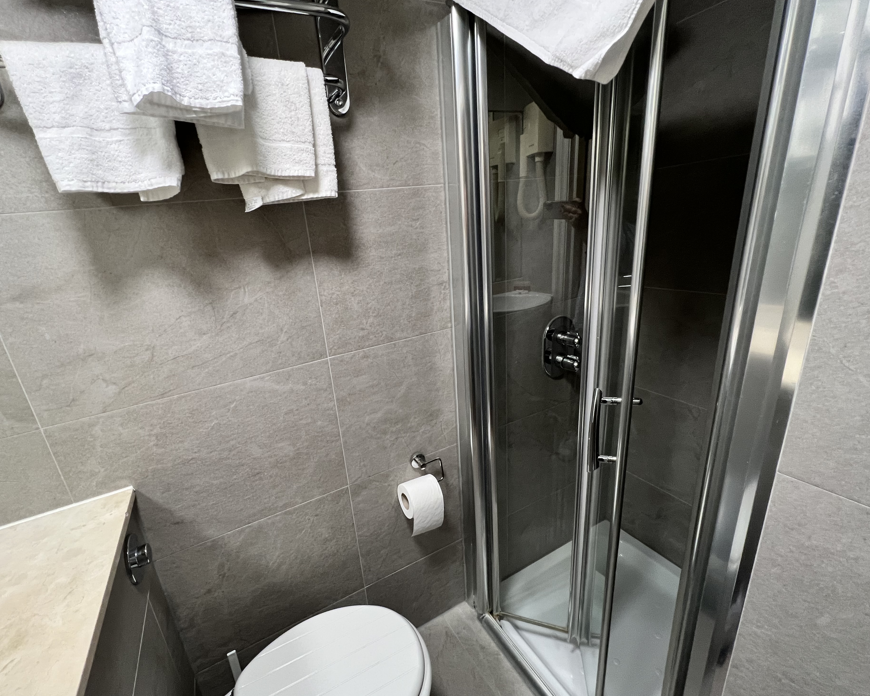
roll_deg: +6.0
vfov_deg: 88.0
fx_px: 361
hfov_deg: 100.4
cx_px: 392
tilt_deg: -19.0
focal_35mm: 14
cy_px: 350
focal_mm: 1.57
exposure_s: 1/50
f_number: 1.8
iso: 200
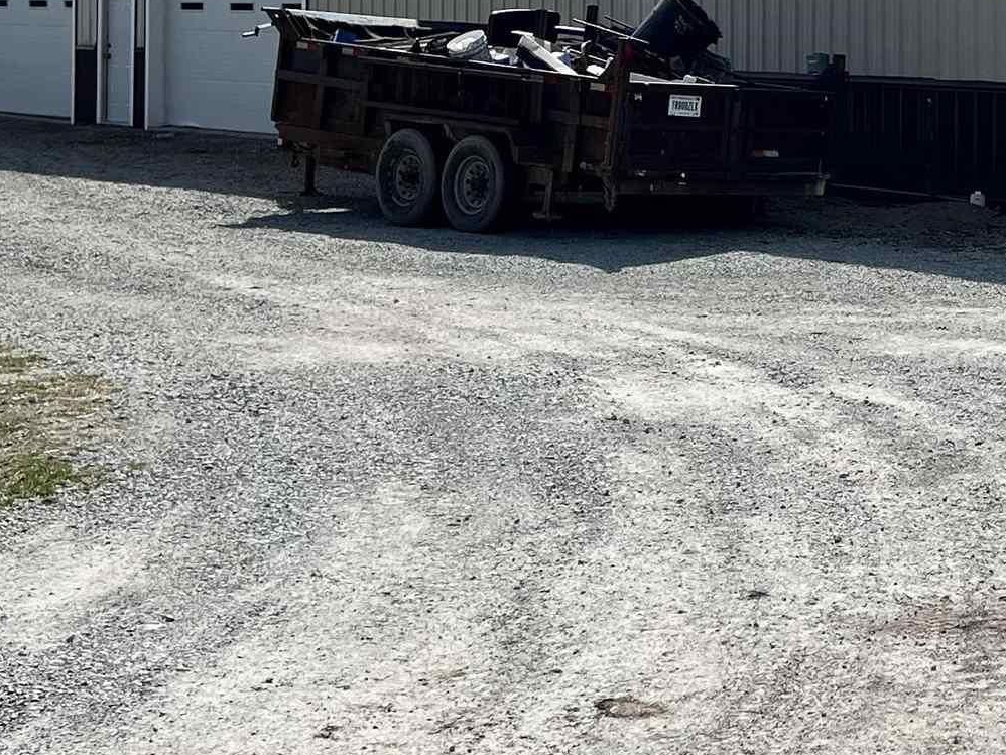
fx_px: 2325
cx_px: 1013
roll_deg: -0.6
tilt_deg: +2.2
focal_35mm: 80
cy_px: -61
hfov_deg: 23.4
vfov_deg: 17.8
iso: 50
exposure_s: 1/10309
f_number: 1.5
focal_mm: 5.7
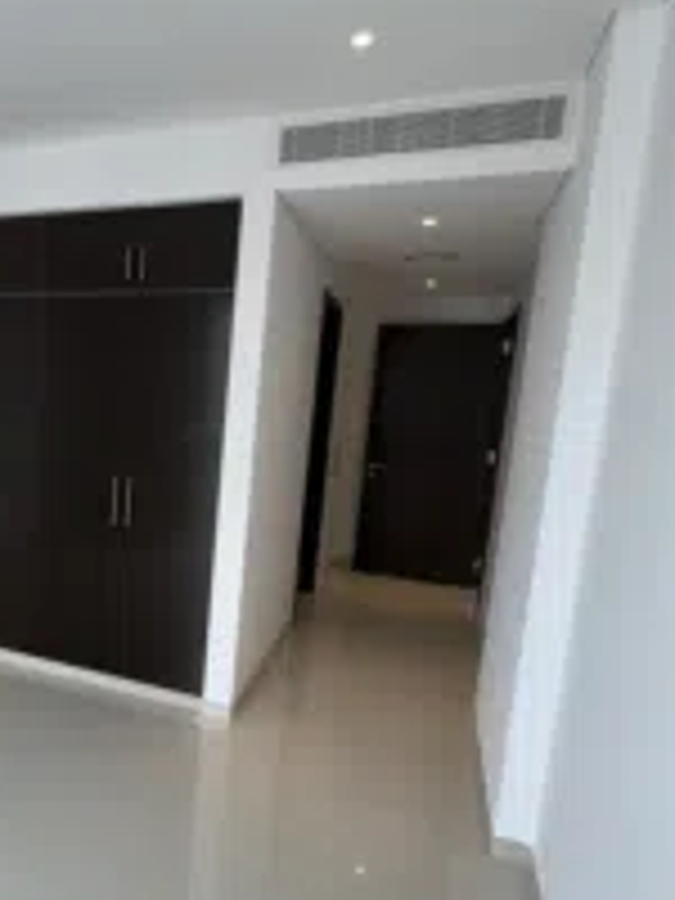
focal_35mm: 26
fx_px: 676
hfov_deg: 47.1
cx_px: 54
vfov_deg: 67.1
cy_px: 495
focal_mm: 1.57
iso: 64
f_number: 1.8
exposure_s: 1/100
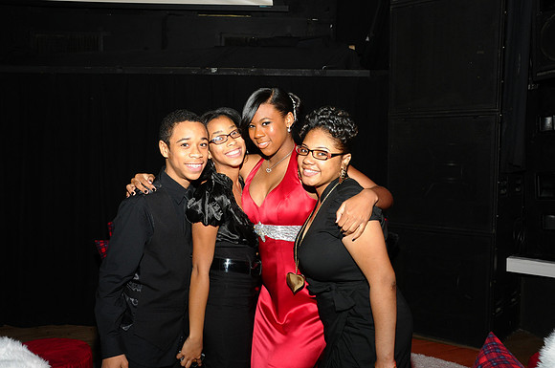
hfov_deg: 53.2
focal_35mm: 36
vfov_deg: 36.8
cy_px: 184
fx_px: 554
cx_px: 278
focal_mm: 24
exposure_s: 1/60
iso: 800
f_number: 7.1
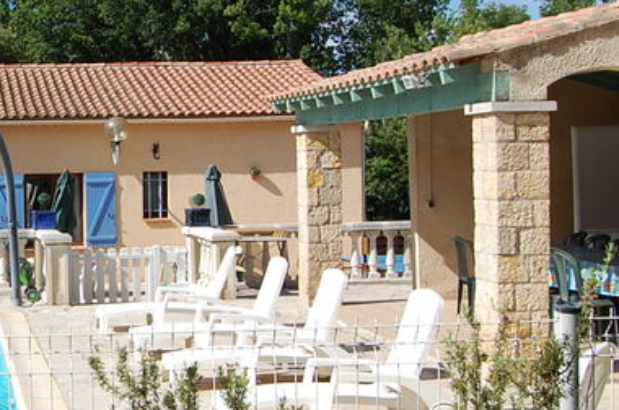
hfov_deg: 26.4
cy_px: 183
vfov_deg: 19.1
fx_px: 1219
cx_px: -47
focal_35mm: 71
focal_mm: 18
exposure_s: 1/400
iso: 200
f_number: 10
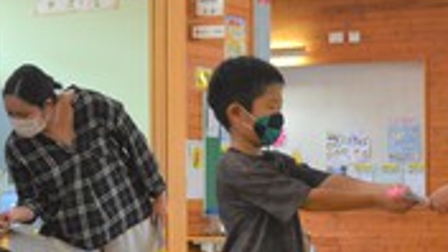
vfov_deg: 8.7
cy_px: 207
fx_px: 1651
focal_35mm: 139
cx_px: 137
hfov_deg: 15.4
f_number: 4.5
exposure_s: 1/60
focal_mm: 30
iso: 1100
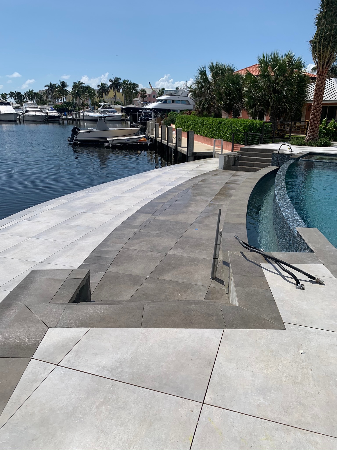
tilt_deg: -16.9
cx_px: 168
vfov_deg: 67.3
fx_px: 337
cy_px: 225
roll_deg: -0.9
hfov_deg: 53.1
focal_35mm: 26
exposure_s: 1/5405
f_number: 1.8
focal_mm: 4.25
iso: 25
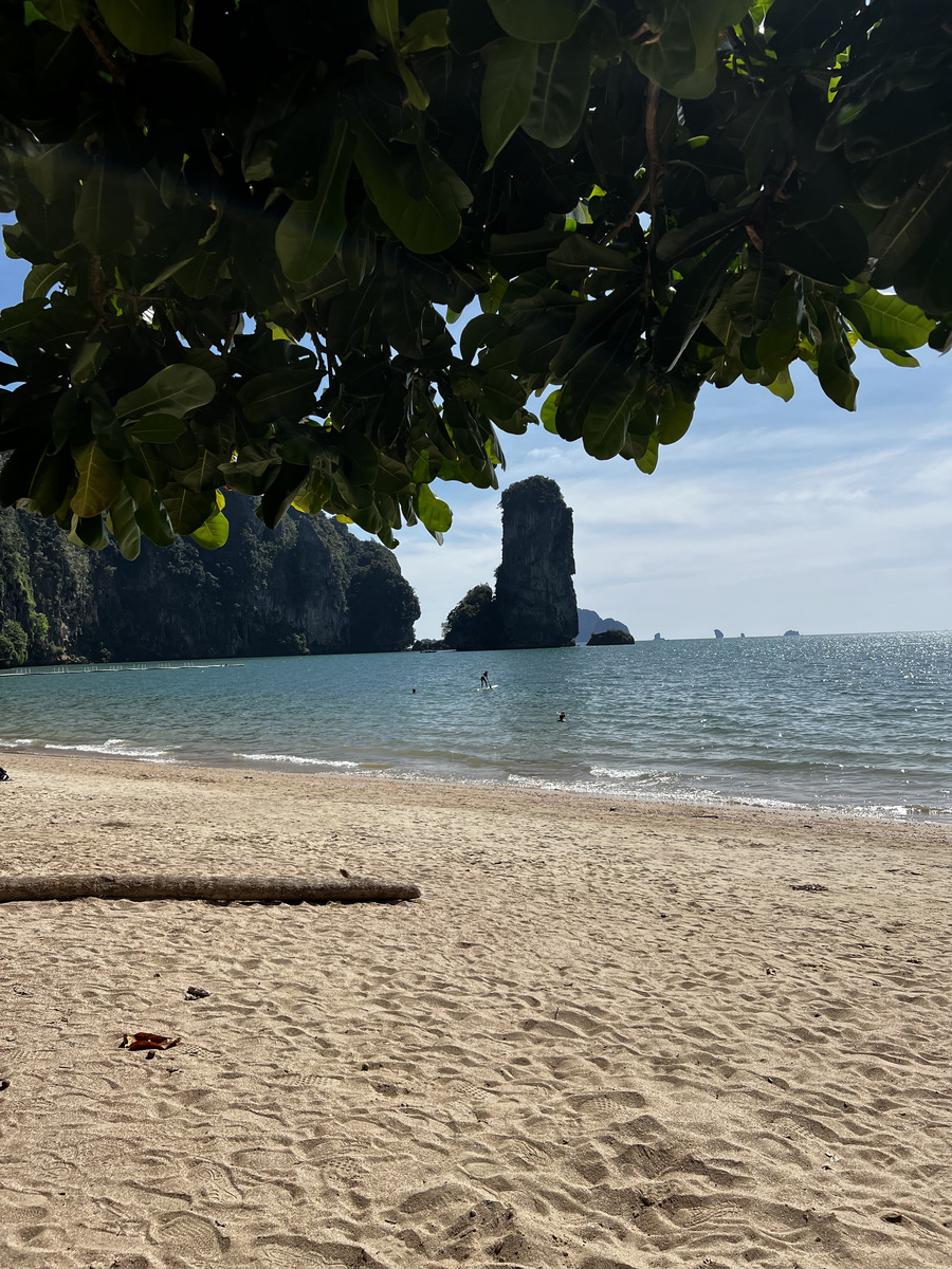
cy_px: 634
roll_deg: +2.1
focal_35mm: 26
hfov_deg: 53.1
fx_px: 953
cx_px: 476
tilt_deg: +0.4
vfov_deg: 67.3
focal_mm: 5.7
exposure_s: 1/8696
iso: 50
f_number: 1.5
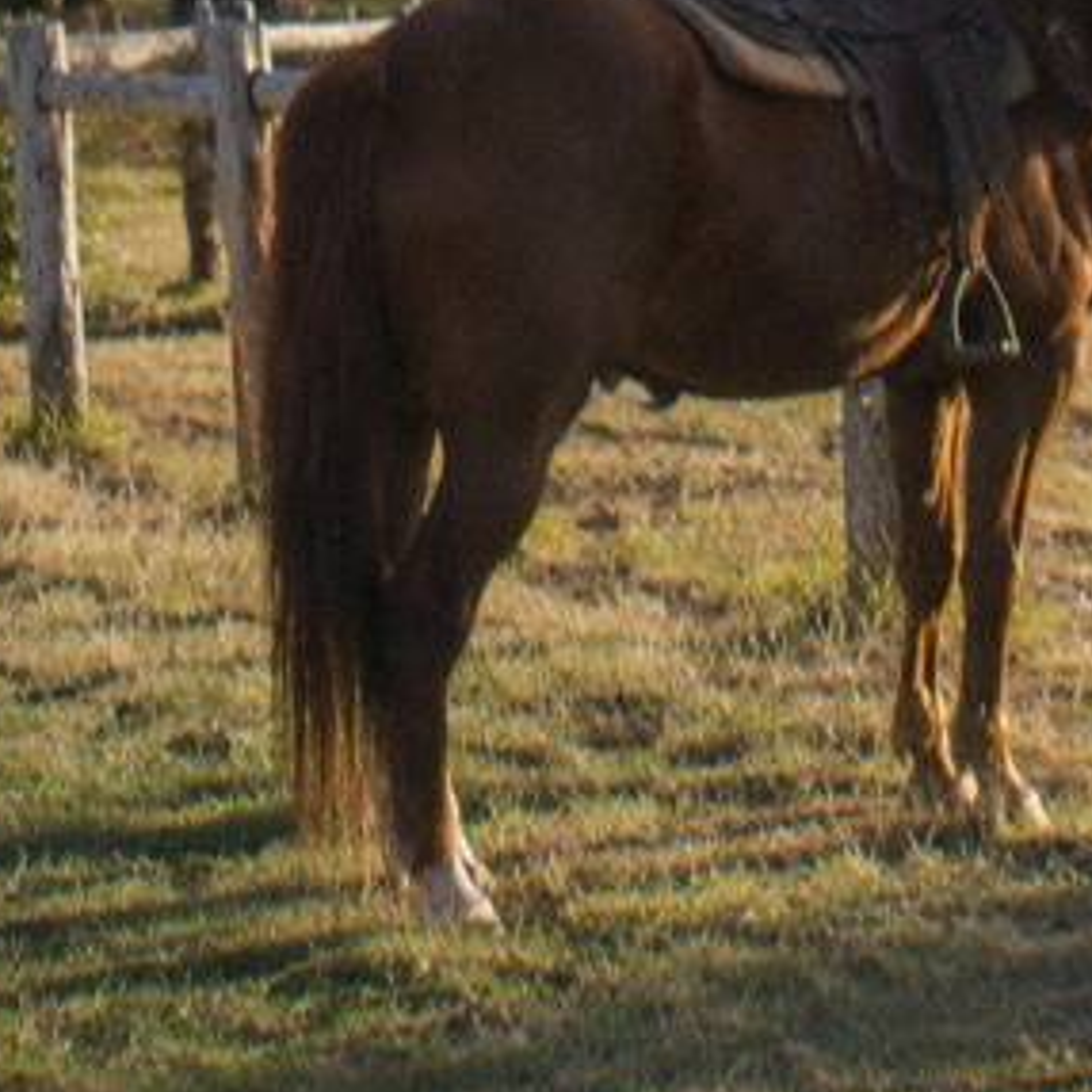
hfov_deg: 13.4
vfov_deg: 14.6
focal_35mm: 119
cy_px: 263
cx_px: 1852
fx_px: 4247
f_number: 4.5
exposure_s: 1/640
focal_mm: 40
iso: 200
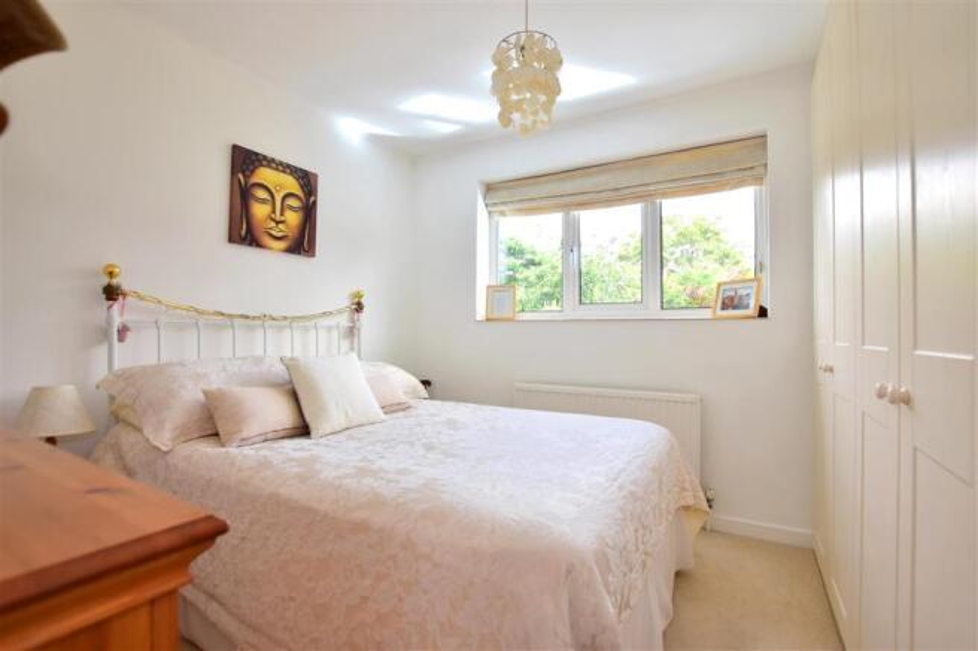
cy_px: 326
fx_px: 407
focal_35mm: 15
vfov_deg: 77.3
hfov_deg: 100.4
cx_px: 489
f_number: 5.6
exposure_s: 1/200
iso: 400
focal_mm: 10
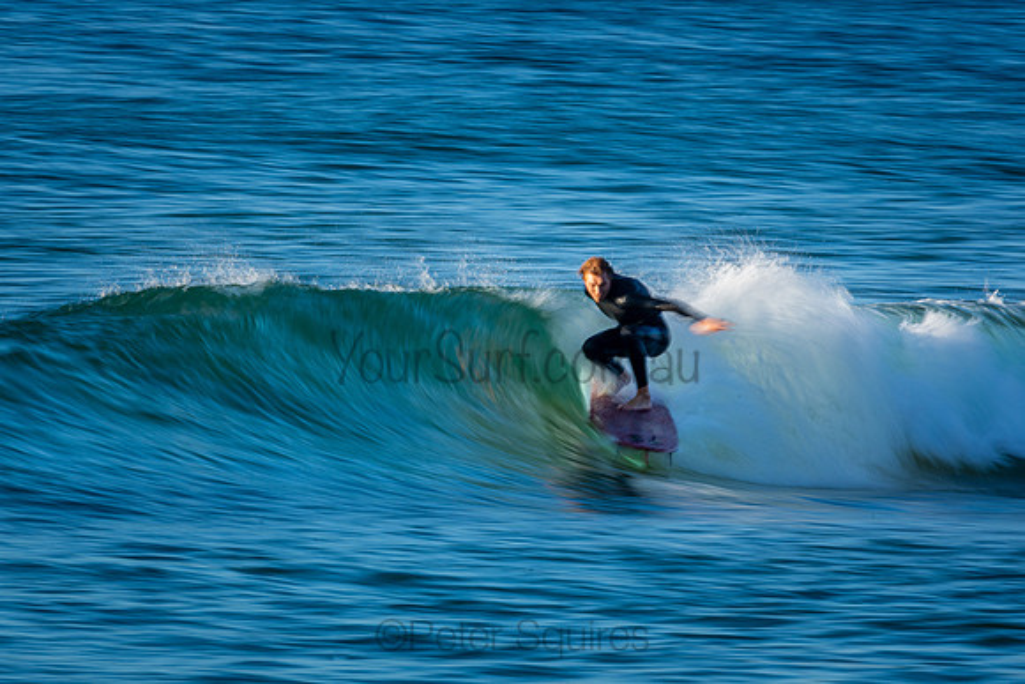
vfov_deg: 1.8
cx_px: 512
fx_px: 21358
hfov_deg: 2.7
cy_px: 342
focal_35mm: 750
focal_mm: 500
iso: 100
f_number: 25
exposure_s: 1/15
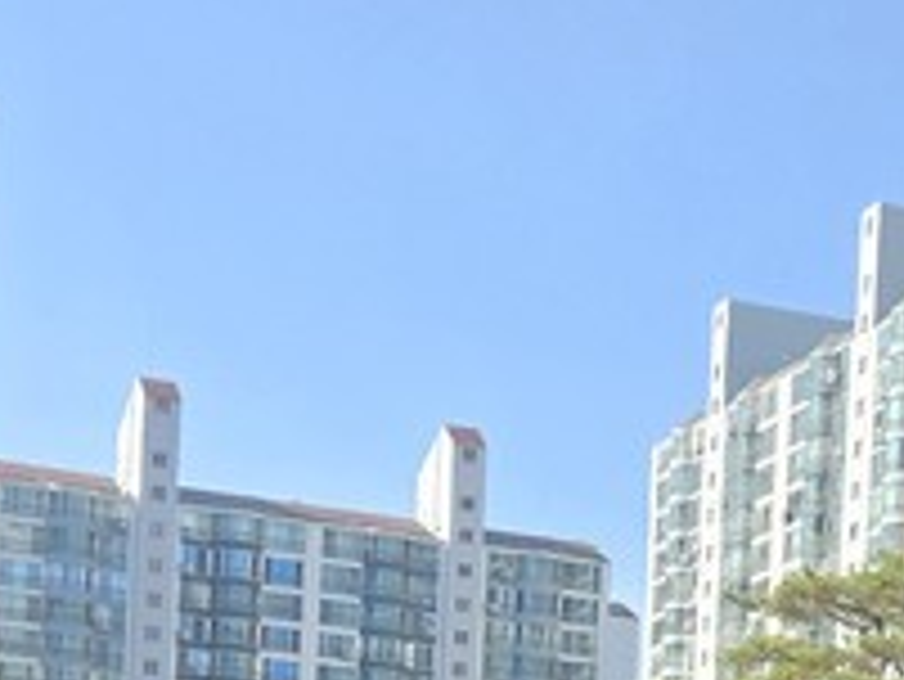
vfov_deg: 12.6
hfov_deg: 17.5
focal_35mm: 110
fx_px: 2874
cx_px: 882
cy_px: 1103
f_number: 1.8
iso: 64
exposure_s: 1/2921
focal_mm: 5.4
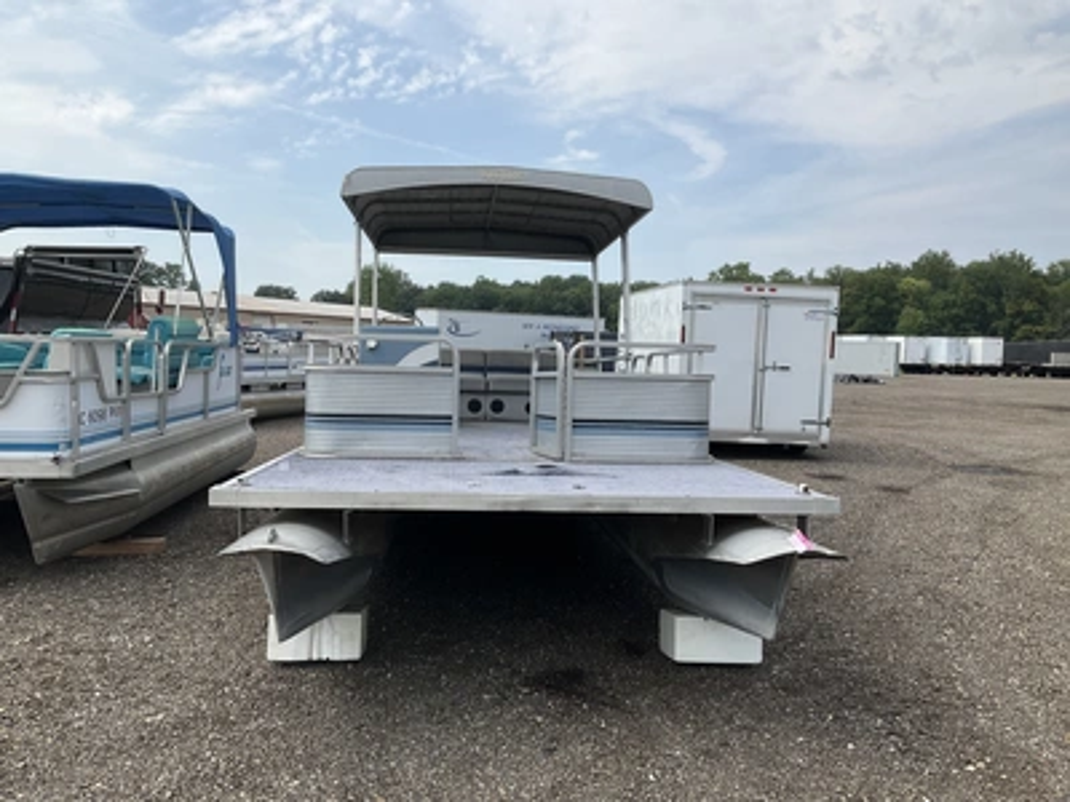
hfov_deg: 61.7
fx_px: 896
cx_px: 535
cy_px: 401
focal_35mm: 29
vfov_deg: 48.2
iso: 25
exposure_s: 1/2058
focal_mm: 3
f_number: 1.8
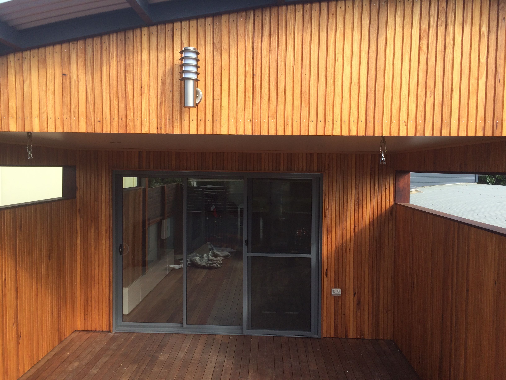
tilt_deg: -4.7
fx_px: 424
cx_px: 253
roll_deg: -0.8
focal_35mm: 29
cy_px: 190
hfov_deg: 61.7
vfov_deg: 48.2
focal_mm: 4.15
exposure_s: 1/733
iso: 32
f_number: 2.2
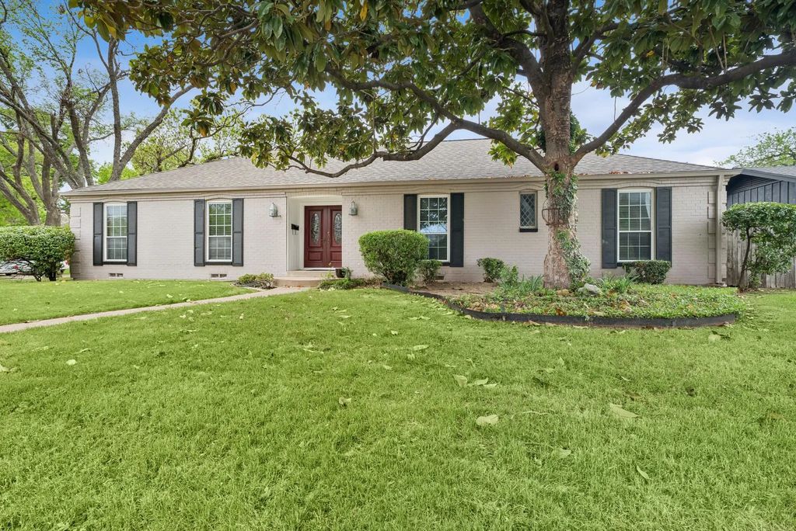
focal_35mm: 15
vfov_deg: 77.4
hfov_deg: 100.4
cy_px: 266
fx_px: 332
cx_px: 398
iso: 200
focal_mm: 10
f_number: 8
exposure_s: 1/25
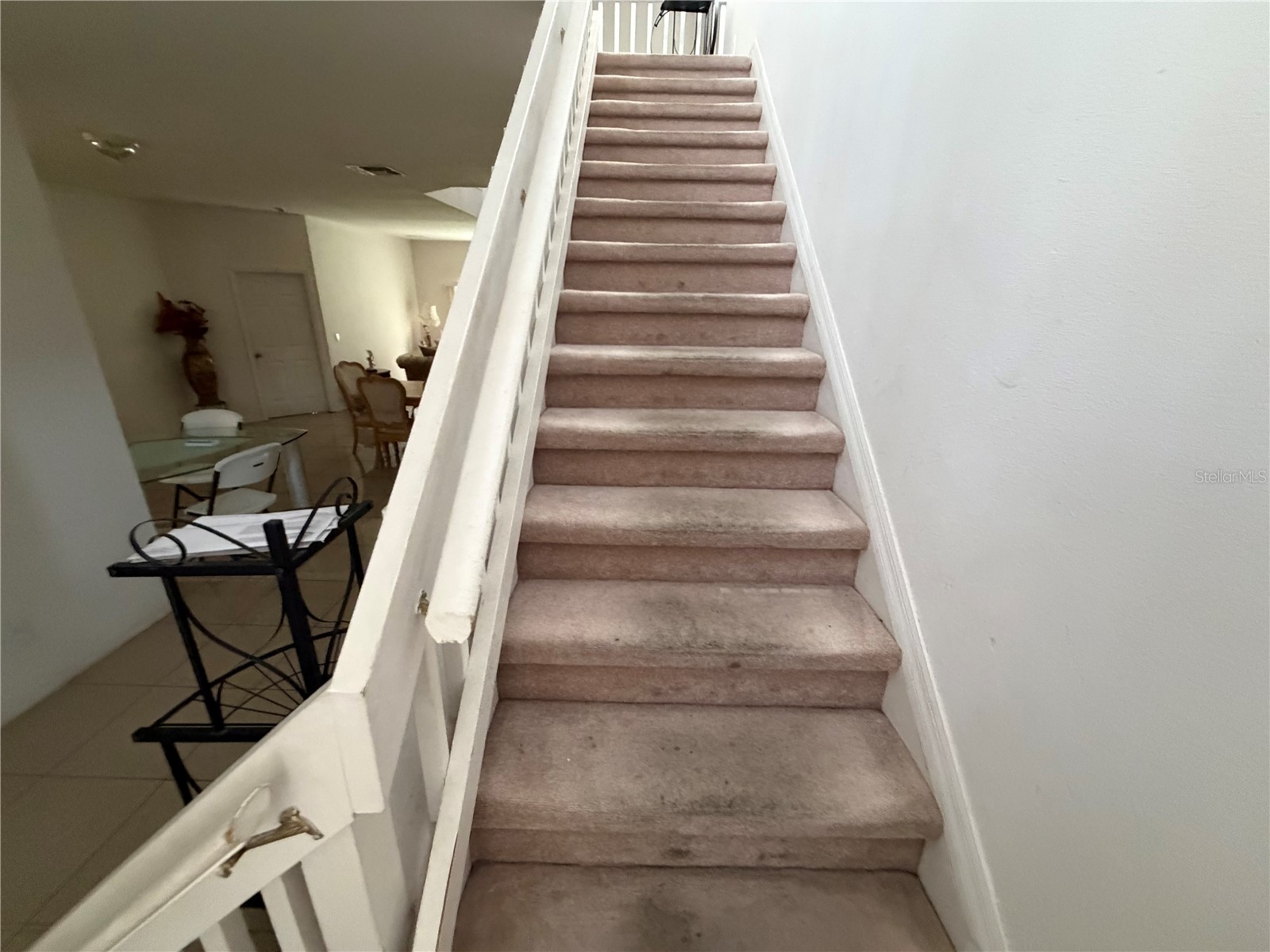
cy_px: 476
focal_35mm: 14
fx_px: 514
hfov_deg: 102.1
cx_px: 635
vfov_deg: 85.7
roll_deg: -1.6
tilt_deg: -19.9
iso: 640
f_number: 2.2
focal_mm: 2.22
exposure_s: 1/60
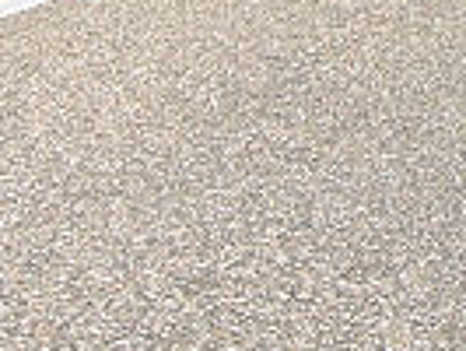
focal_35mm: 470
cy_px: -404
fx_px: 6333
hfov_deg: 4.2
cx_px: 718
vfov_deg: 3.1
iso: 100
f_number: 4.8
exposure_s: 1/500
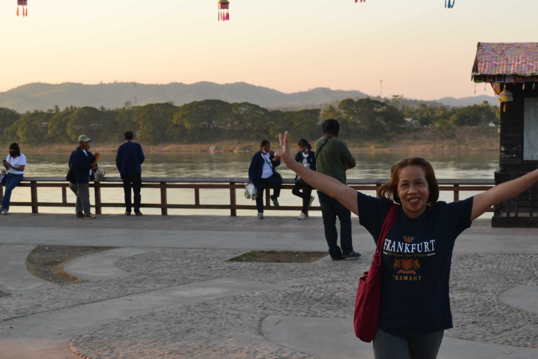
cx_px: 398
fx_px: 983
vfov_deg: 20.6
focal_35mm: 66
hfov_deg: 30.2
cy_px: 244
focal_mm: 29
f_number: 5.6
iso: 160
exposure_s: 1/125
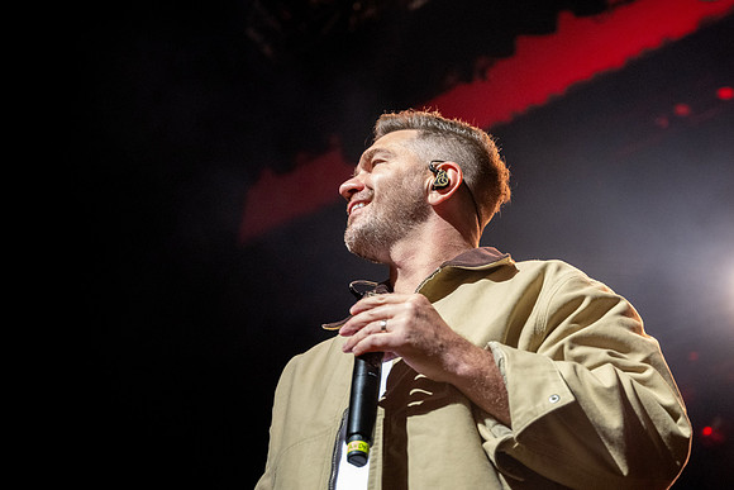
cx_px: 438
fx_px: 1410
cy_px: 199
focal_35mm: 69
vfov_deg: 19.7
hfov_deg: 29.1
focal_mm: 58
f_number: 4
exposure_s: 1/160
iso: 5000
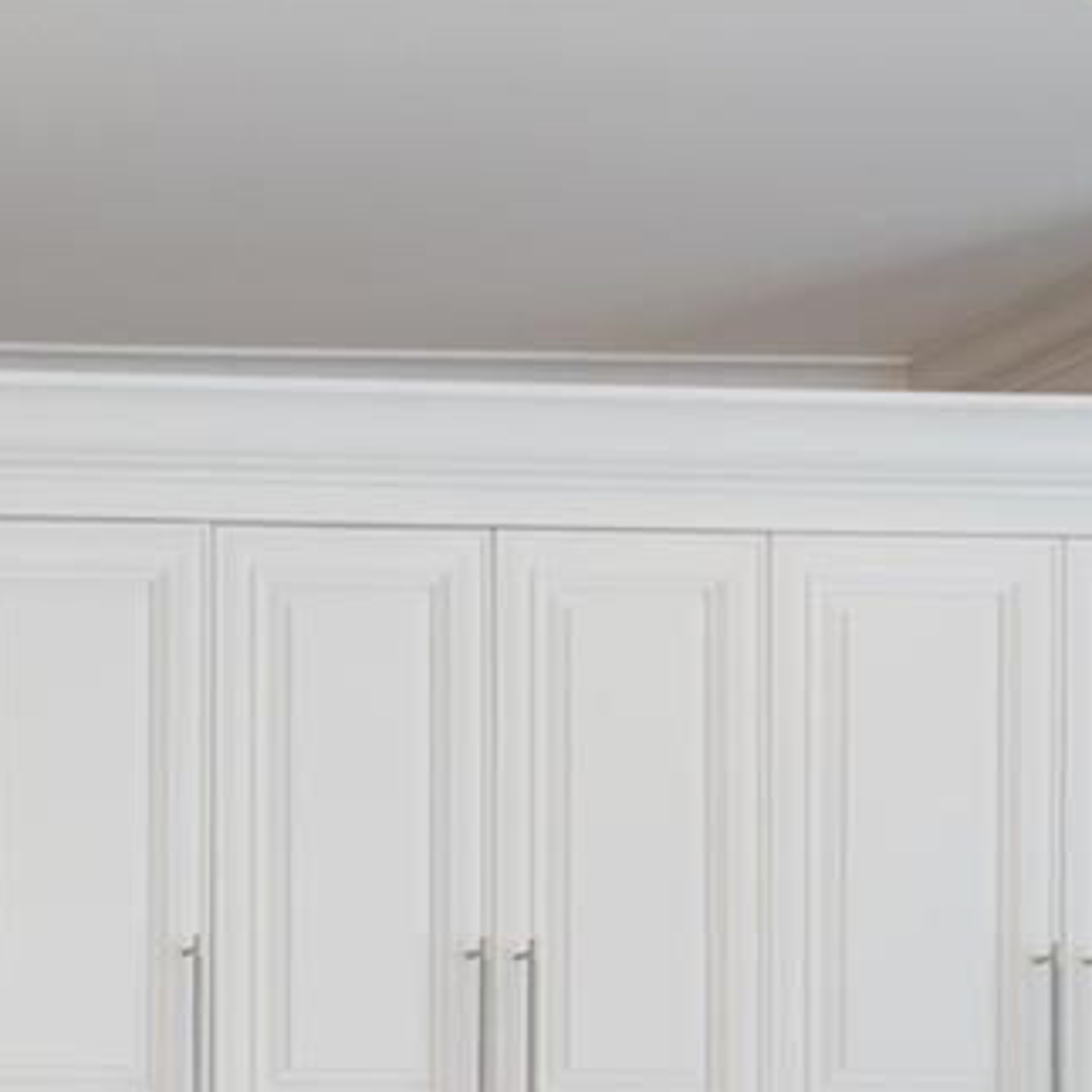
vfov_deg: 25.4
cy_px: 1383
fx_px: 2106
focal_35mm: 59
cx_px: -1089
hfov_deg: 18.7
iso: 200
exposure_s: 1/15
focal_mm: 14
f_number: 10
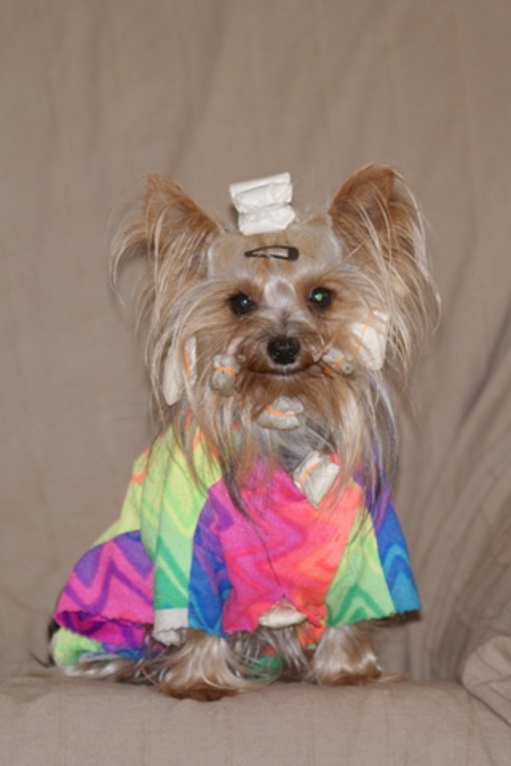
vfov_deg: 11.4
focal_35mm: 180
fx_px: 3832
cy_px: 383
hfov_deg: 7.6
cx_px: 256
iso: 400
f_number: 4
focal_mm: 120
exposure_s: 1/125
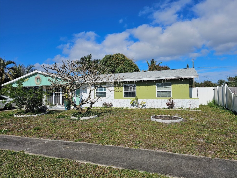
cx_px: 122
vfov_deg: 56.8
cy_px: 86
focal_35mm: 24
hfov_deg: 71.6
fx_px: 164
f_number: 1.7
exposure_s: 1/1672
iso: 10
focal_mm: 6.3
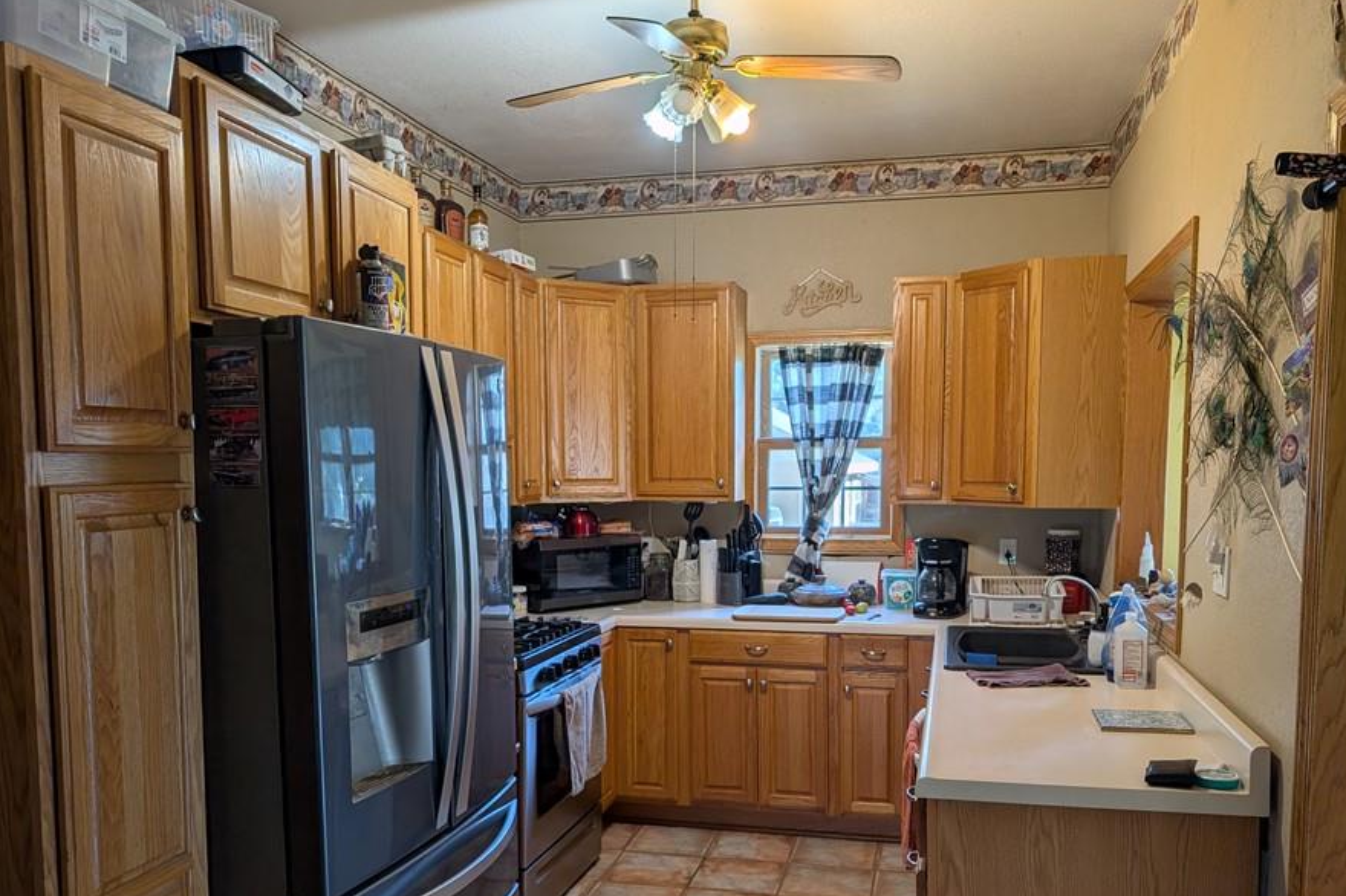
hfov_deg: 63.7
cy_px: 544
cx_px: 697
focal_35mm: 29
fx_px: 1084
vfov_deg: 44.7
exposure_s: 1/80.9
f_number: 1.68
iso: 25
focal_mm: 6.9
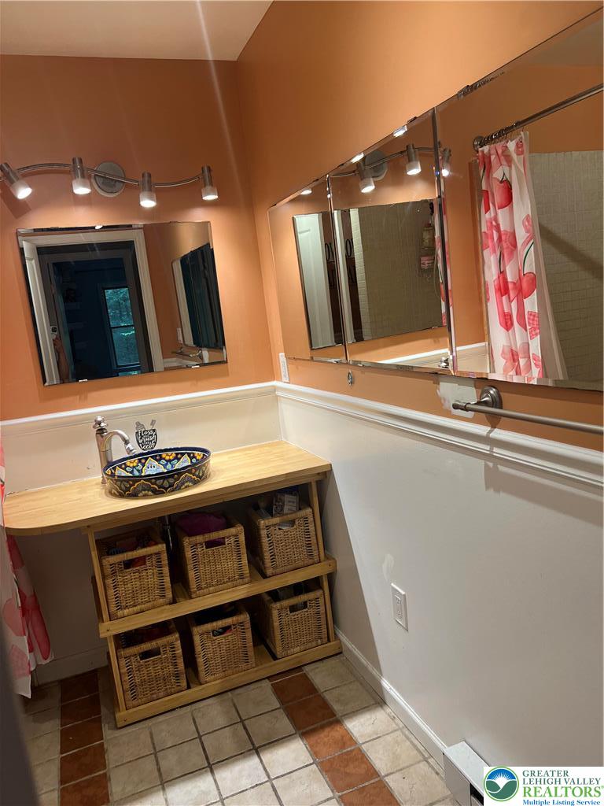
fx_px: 605
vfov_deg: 67.3
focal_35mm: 26
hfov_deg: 53.1
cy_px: 403
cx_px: 302
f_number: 1.5
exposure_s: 1/120
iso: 100
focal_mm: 5.7
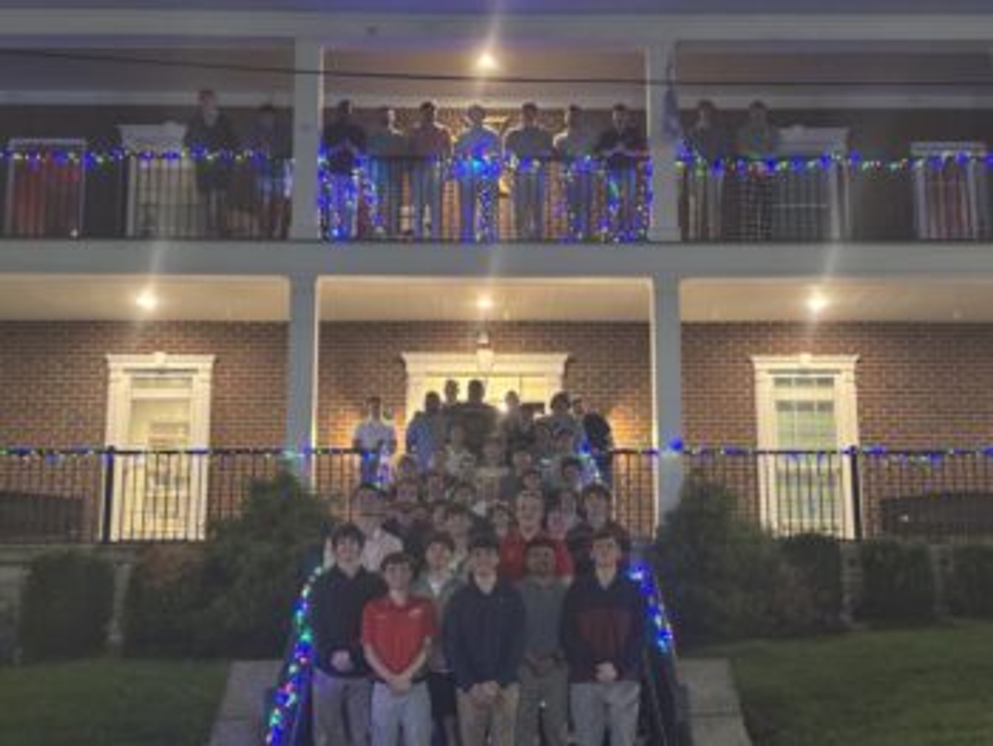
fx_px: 1493
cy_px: 373
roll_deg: +0.2
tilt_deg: +11.5
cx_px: 496
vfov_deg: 28.1
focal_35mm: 52
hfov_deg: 36.8
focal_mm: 5.96
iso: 400
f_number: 1.6
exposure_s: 1/20
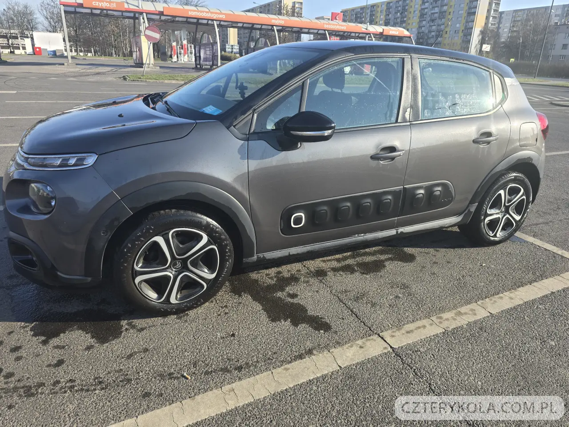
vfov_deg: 58.9
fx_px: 378
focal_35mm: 23
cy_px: 214
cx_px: 284
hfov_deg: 73.9
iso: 12
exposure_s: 1/267
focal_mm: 6.3
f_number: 1.7
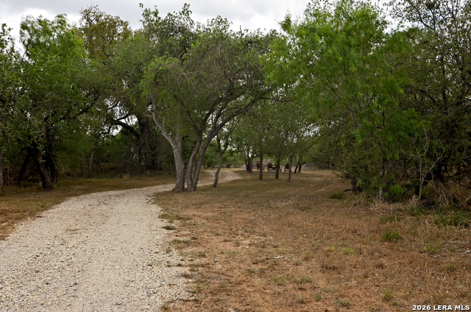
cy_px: 156
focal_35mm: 36
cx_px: 236
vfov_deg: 36.7
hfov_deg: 53.2
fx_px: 470
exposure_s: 1/800
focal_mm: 24
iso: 400
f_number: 8
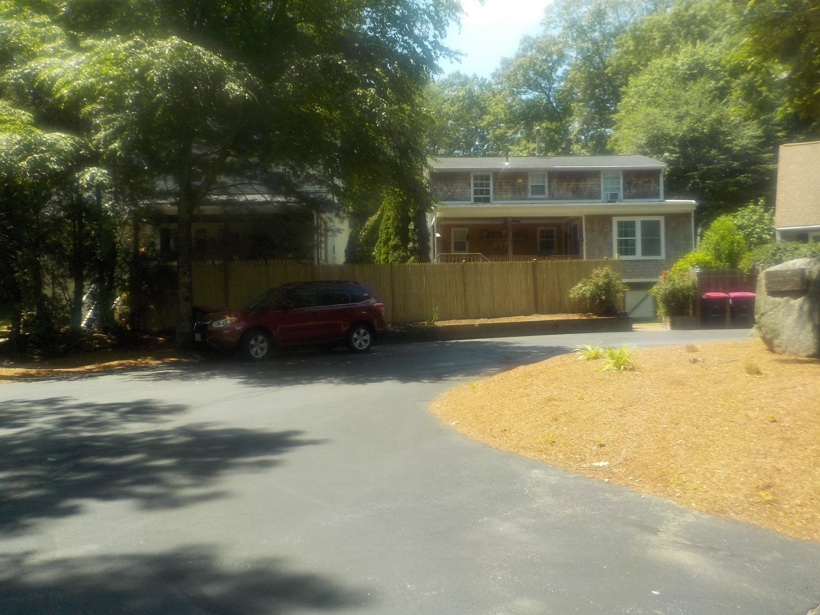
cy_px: 308
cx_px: 410
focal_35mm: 30
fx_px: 711
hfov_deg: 60.0
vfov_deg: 46.8
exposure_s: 1/400
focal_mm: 4.1
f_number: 3.3
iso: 125
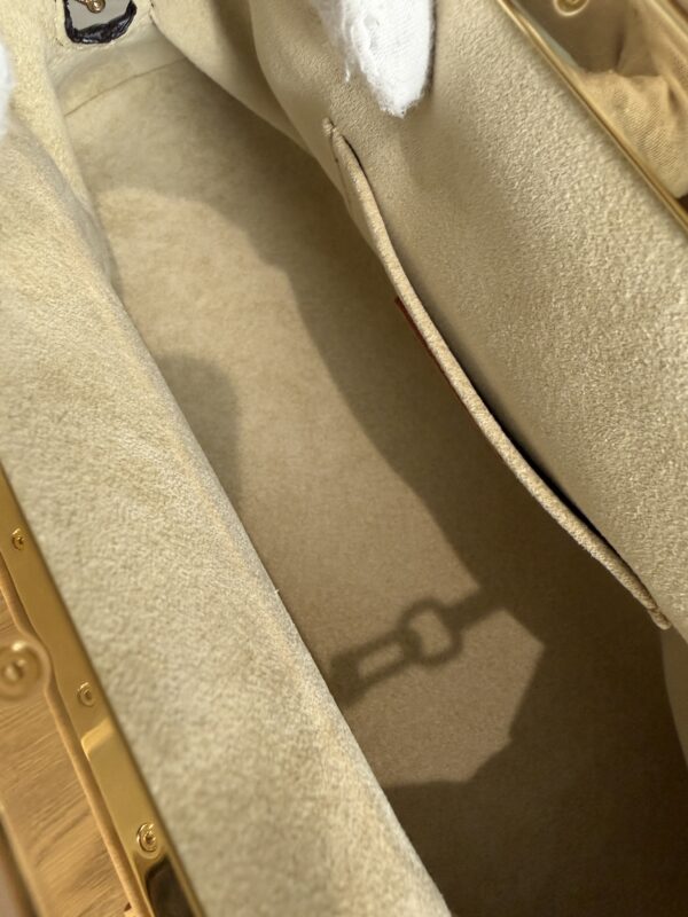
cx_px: 344
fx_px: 636
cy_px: 458
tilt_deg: -73.6
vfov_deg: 71.6
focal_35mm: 24
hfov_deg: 56.8
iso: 200
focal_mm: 2.22
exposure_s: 1/60
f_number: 2.2
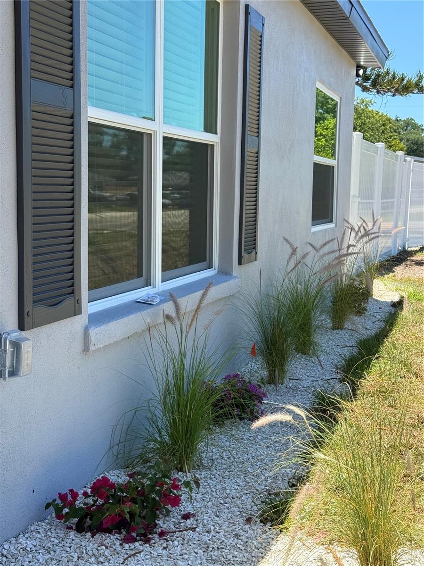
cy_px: 283
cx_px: 212
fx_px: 784
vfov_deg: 39.7
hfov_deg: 30.3
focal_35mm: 48
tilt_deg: -4.5
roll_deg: -1.1
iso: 80
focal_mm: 6.76
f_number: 1.78
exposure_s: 1/2208
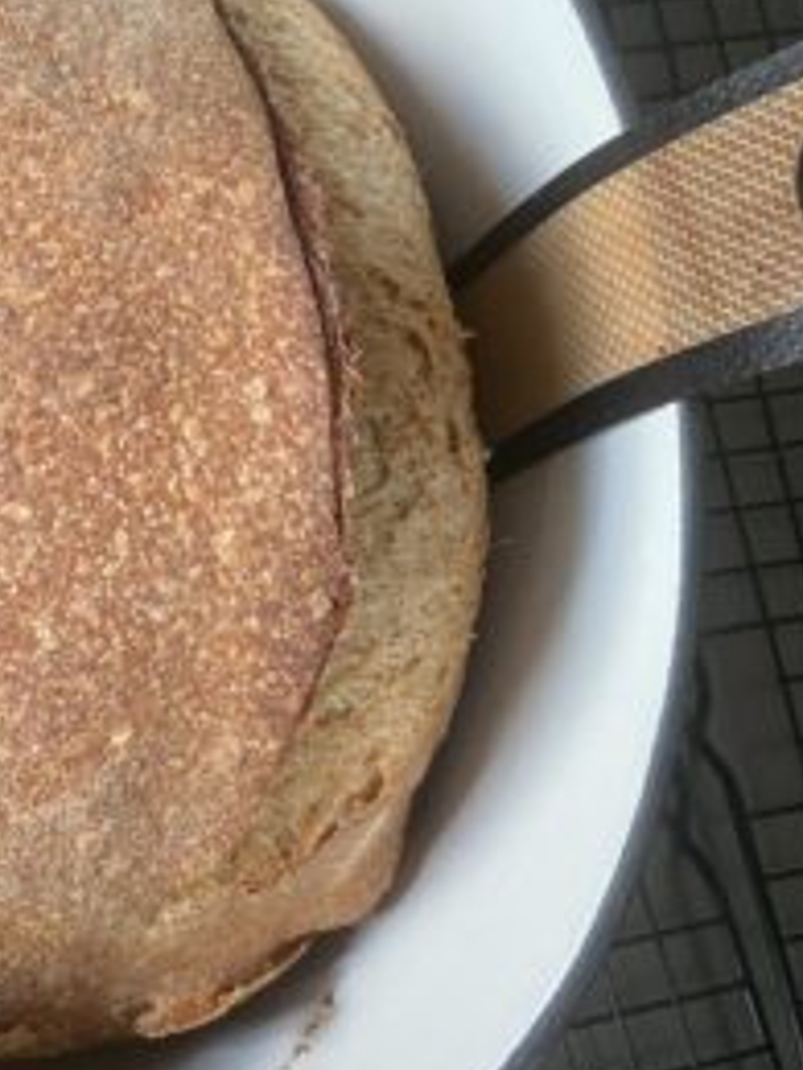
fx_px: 1546
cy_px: 412
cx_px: 84
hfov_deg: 28.0
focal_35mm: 50
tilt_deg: -74.4
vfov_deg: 38.0
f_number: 1.8
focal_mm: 4.25
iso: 250
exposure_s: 1/50
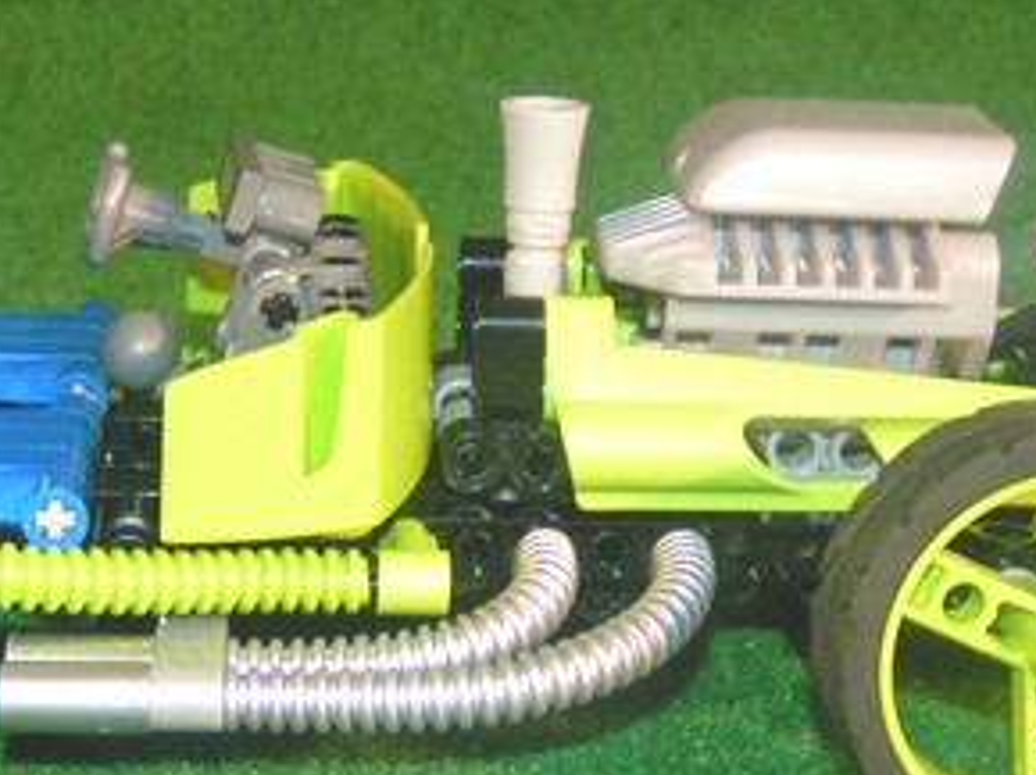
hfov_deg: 23.1
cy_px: 329
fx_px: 2512
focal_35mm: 84
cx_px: 257
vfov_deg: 17.5
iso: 200
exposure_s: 1/40
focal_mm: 5.8
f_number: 2.8
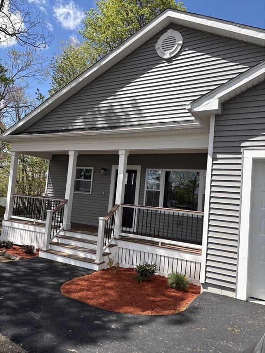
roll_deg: -5.5
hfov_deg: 53.1
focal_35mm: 26
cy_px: 176
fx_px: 265
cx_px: 132
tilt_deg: +5.7
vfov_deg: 67.3
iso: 50
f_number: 1.6
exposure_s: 1/2283
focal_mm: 5.96
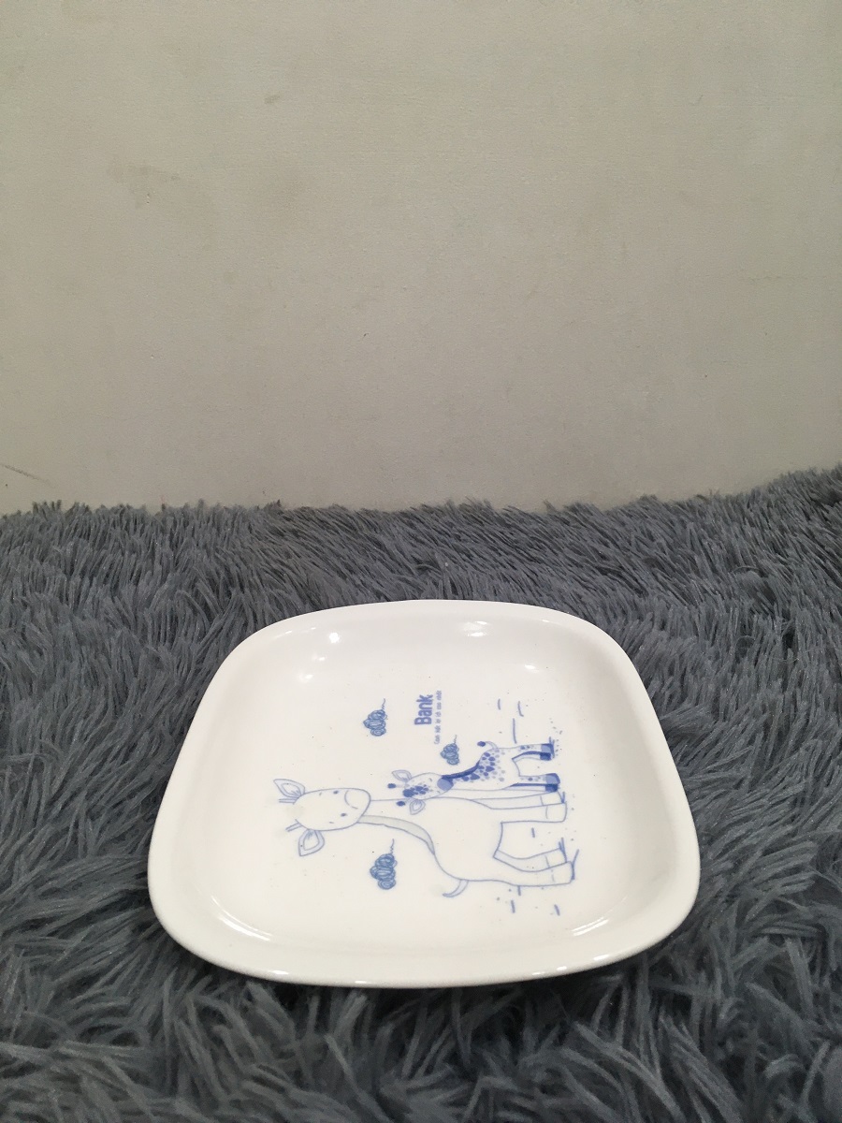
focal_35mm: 29
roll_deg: +0.4
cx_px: 421
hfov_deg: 48.2
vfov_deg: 61.7
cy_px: 562
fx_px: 941
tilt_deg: -25.8
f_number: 2.2
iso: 50
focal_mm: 4.15
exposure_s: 1/33
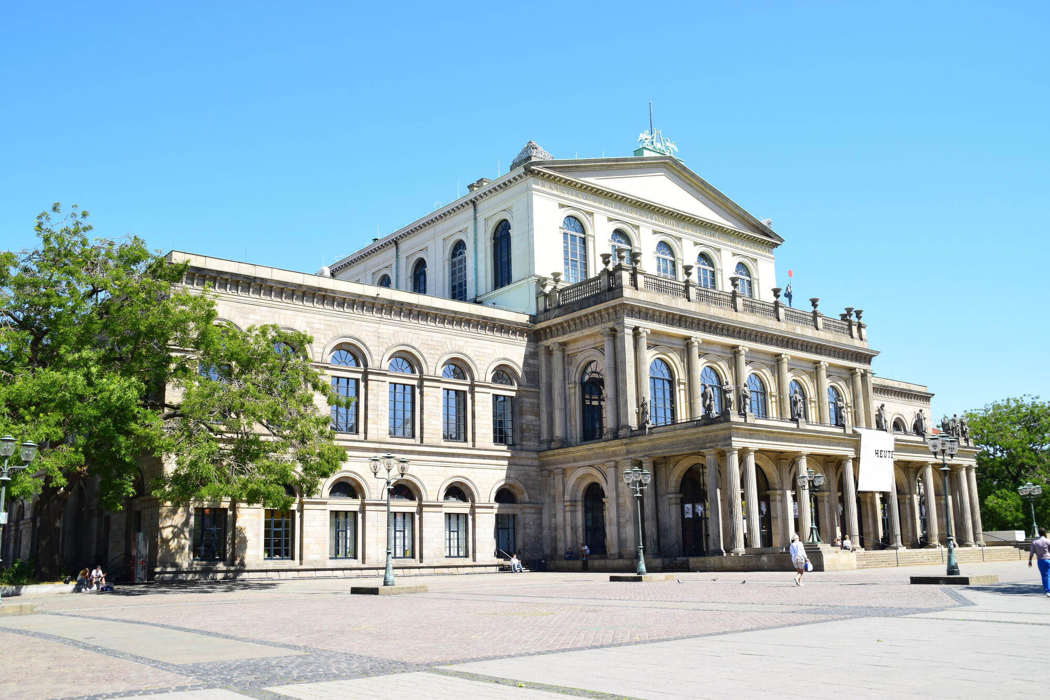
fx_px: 962
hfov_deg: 57.2
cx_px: 525
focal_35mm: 33
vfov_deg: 40.0
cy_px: 350
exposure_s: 1/500
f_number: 11
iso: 400
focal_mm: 22
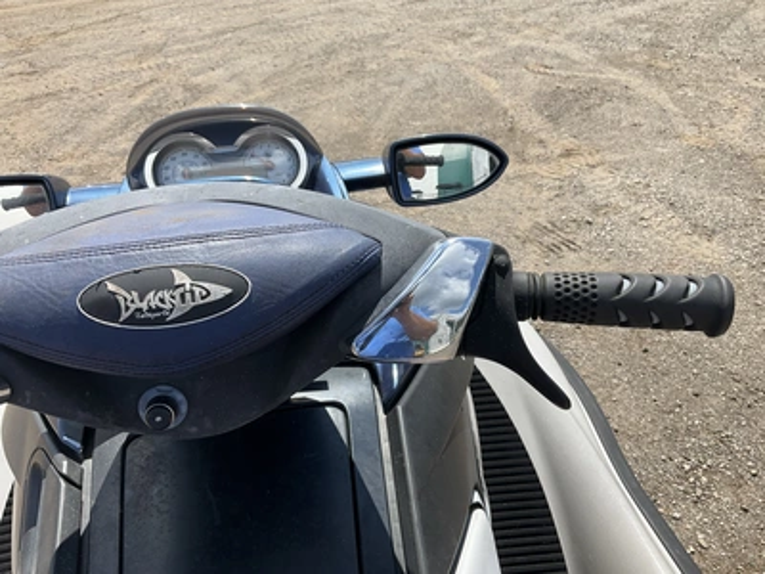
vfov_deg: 48.2
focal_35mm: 29
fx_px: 641
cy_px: 287
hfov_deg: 61.7
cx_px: 382
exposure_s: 1/1451
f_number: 1.8
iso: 25
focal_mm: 3
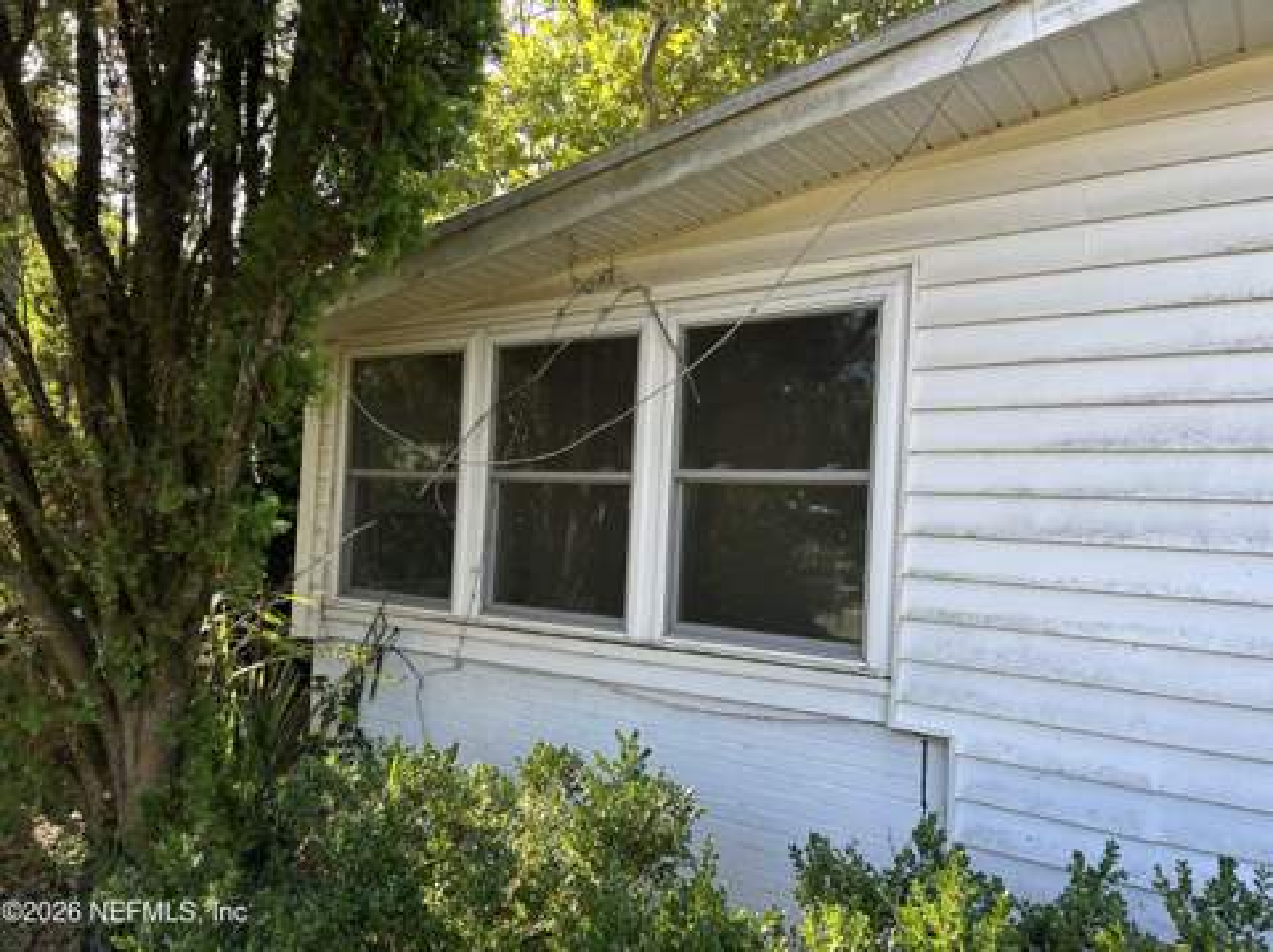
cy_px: 476
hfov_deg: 67.4
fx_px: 955
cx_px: 636
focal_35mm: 26
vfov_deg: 53.0
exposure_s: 1/279
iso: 40
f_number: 1.5
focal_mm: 5.7
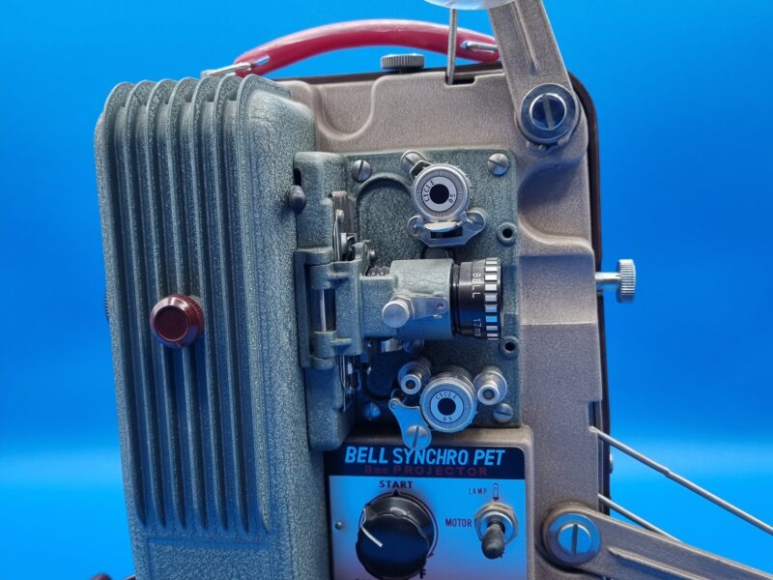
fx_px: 581
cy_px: 290
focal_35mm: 26
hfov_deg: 67.3
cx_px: 386
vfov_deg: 53.1
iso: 50
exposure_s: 1/127
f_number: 1.8
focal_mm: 5.4
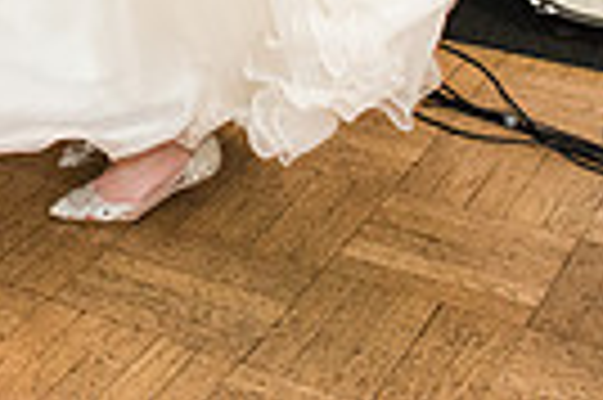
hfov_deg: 18.5
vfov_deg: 11.5
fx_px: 1740
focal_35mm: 104
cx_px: -140
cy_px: -465
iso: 2500
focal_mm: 24
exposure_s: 1/125
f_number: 2.8
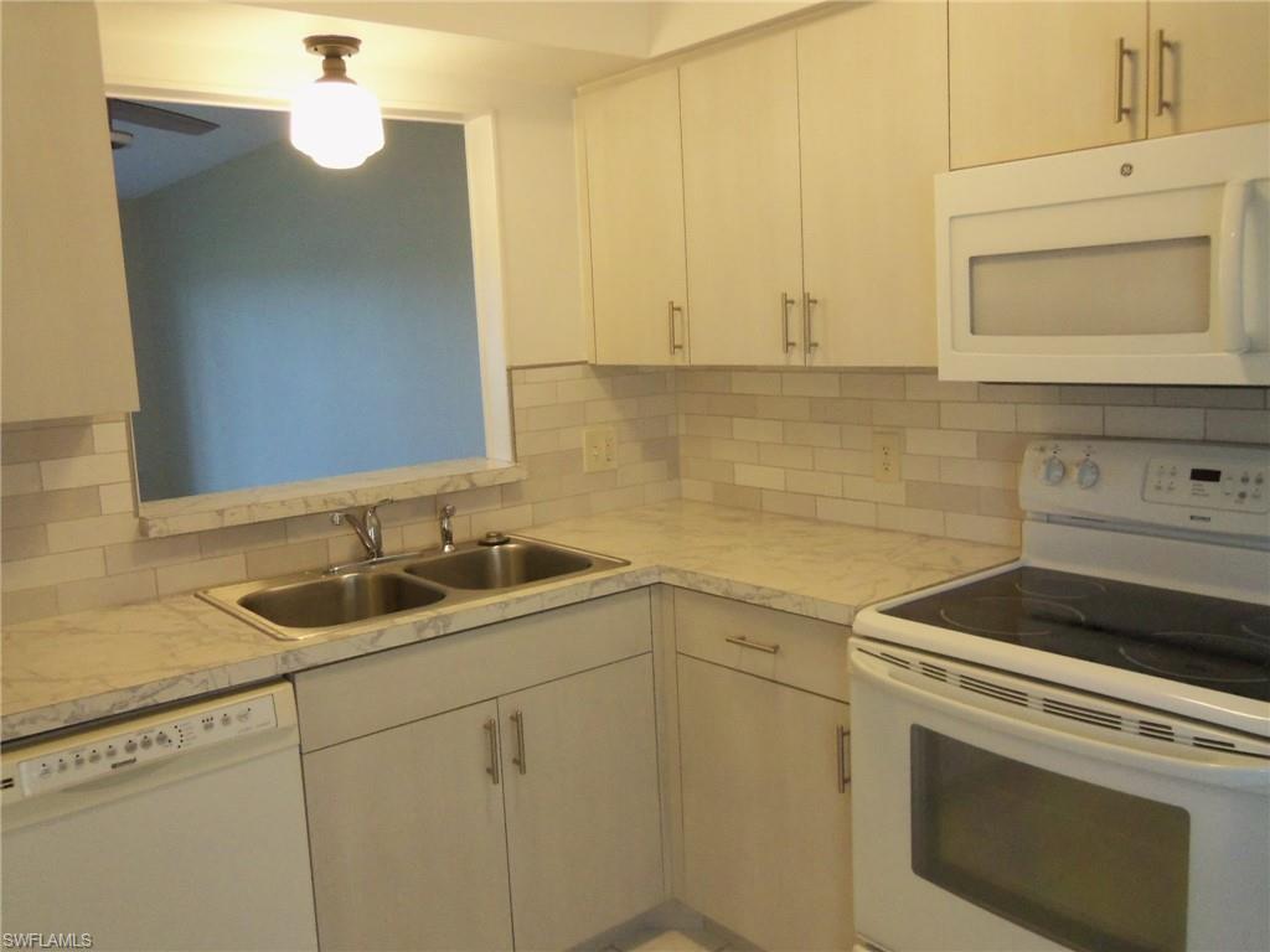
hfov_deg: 63.4
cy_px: 476
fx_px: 1027
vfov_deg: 49.7
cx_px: 635
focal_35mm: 28
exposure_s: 1/30
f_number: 3.9
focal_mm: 5.1
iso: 320
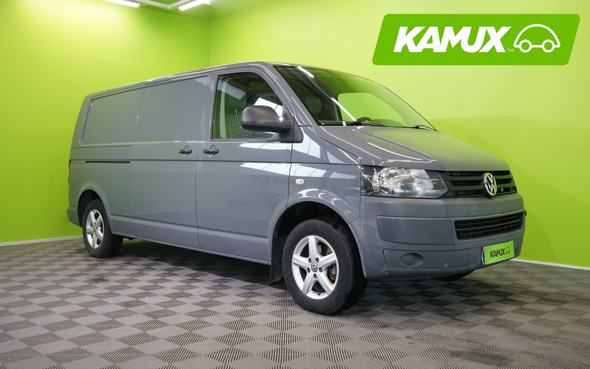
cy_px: 194
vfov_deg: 37.3
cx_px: 297
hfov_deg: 56.7
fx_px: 547
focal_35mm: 34
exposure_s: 1/30
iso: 640
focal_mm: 33
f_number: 6.3
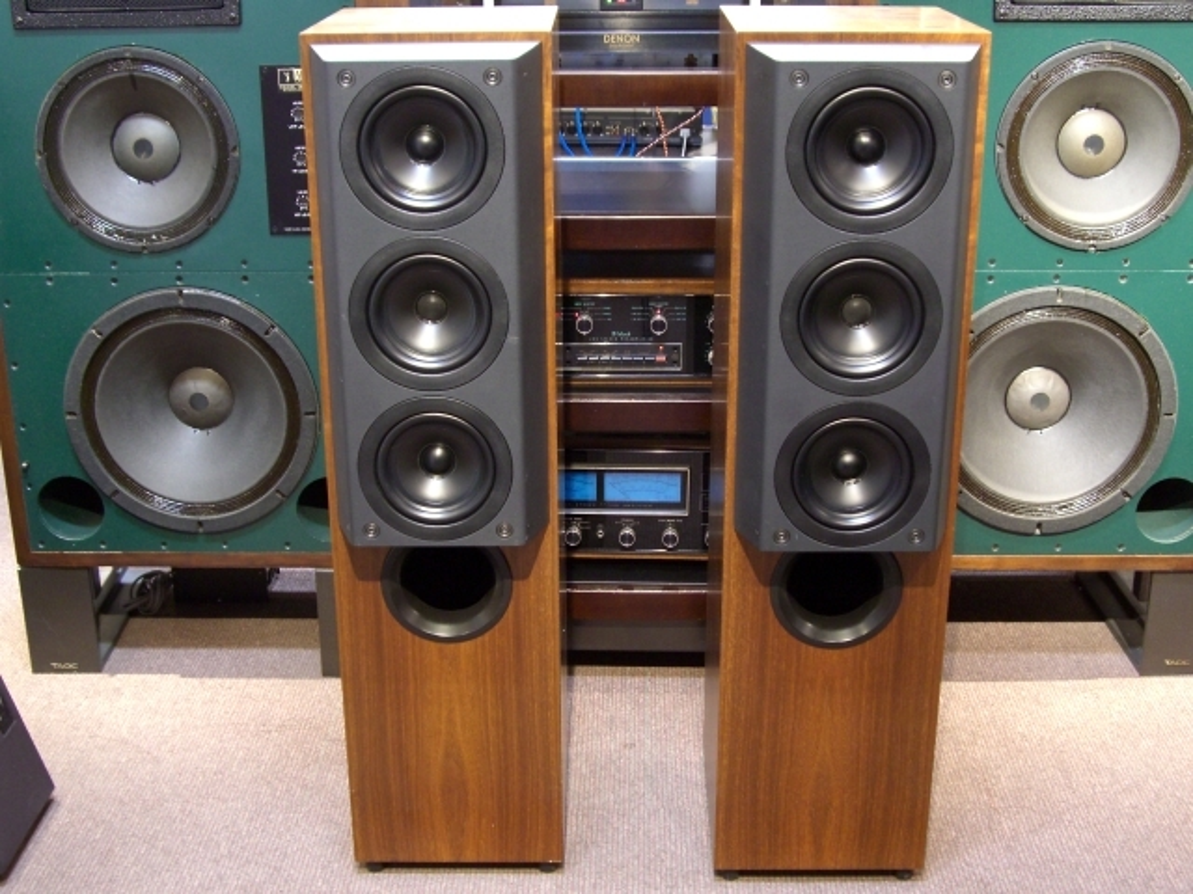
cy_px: 447
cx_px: 596
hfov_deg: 41.2
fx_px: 1585
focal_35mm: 46
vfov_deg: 31.5
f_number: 3.1
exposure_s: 1/4
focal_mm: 9.6
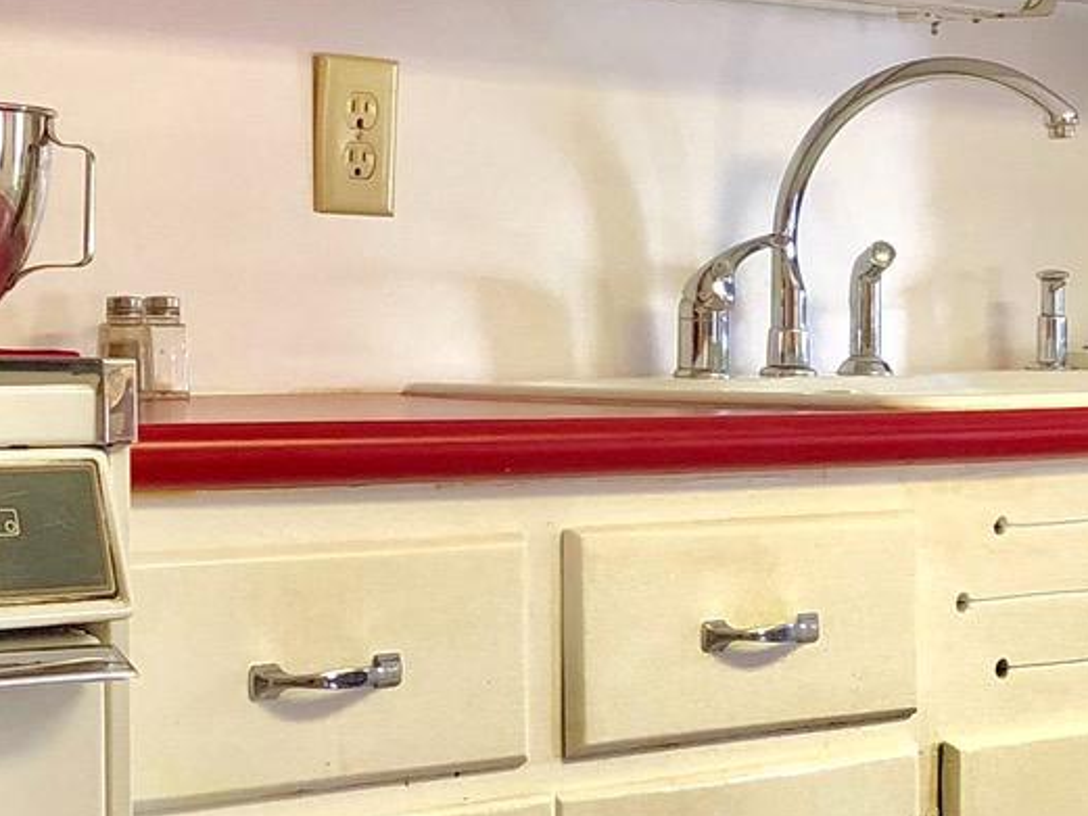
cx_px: 965
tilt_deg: -4.7
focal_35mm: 110
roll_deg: +0.5
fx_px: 3458
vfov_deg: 13.4
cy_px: 557
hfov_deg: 17.6
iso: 40
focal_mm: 3.99
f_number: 1.8
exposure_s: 1/17
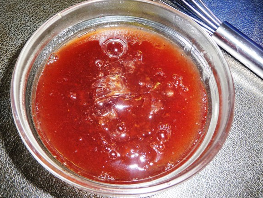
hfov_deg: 58.2
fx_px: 236
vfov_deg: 45.5
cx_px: 118
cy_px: 94
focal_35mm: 31
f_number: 3.3
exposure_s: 1/30
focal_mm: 4.7
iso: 100
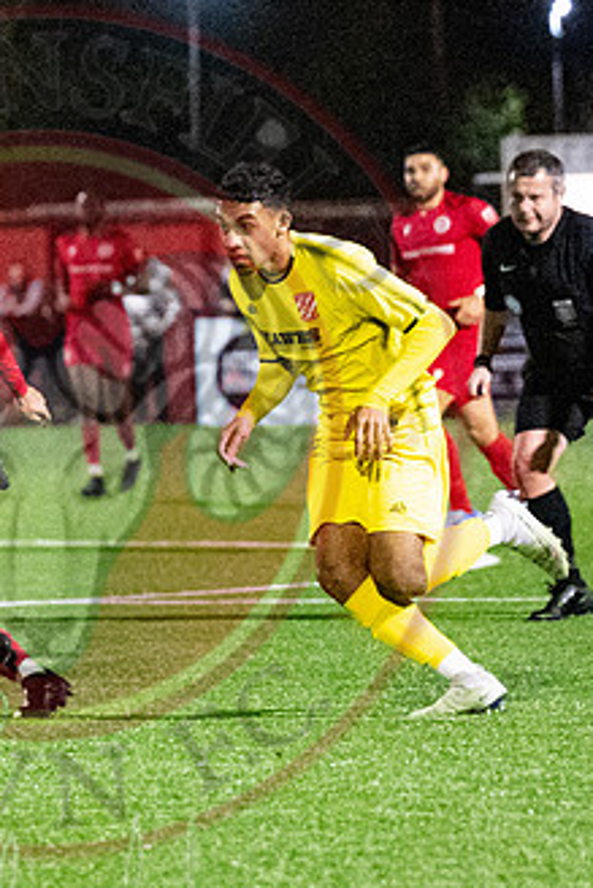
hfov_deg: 3.0
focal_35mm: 455
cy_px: 647
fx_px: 11230
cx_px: 112
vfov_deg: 4.5
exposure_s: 1/1000
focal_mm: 115
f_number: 2.8
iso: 8000
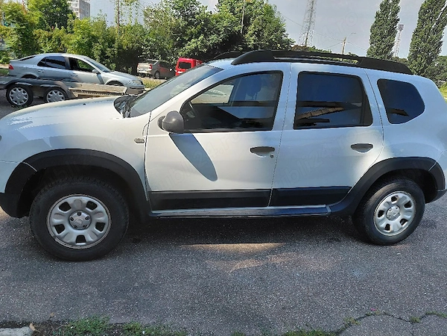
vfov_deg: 54.9
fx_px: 323
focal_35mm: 25
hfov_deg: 69.4
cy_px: 168
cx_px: 224
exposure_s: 1/1429
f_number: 1.8
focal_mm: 4.69
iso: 50
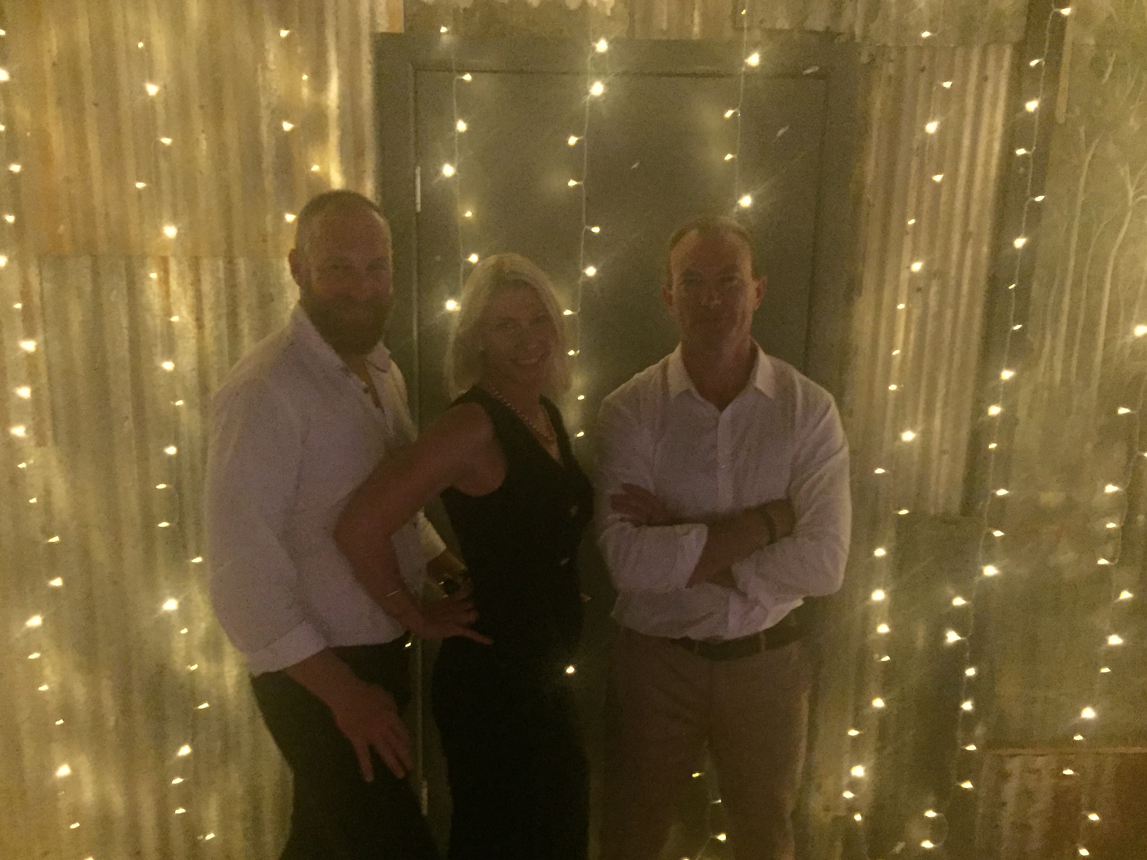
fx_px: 1127
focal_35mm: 34
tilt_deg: -15.1
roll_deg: -2.3
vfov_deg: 41.7
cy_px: 474
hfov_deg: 54.0
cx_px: 558
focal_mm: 4.15
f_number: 2.2
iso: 1000
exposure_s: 1/17
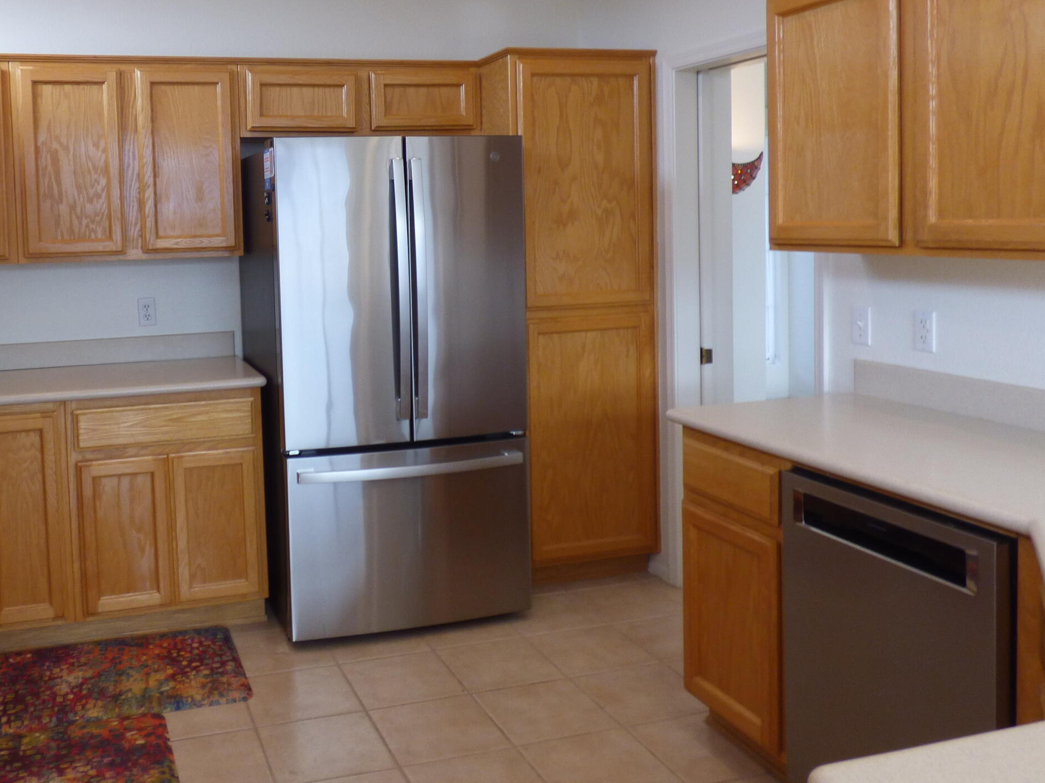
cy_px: 282
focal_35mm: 32
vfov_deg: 43.7
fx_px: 966
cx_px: 353
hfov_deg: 55.7
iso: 100
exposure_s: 1/60
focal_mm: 3.58
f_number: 2.8
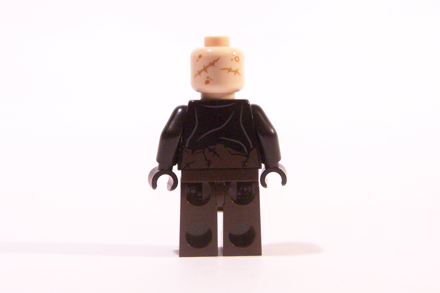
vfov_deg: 17.3
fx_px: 965
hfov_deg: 25.7
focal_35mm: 79
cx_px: 218
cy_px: 138
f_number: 3.6
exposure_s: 1/30
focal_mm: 12.4
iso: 400
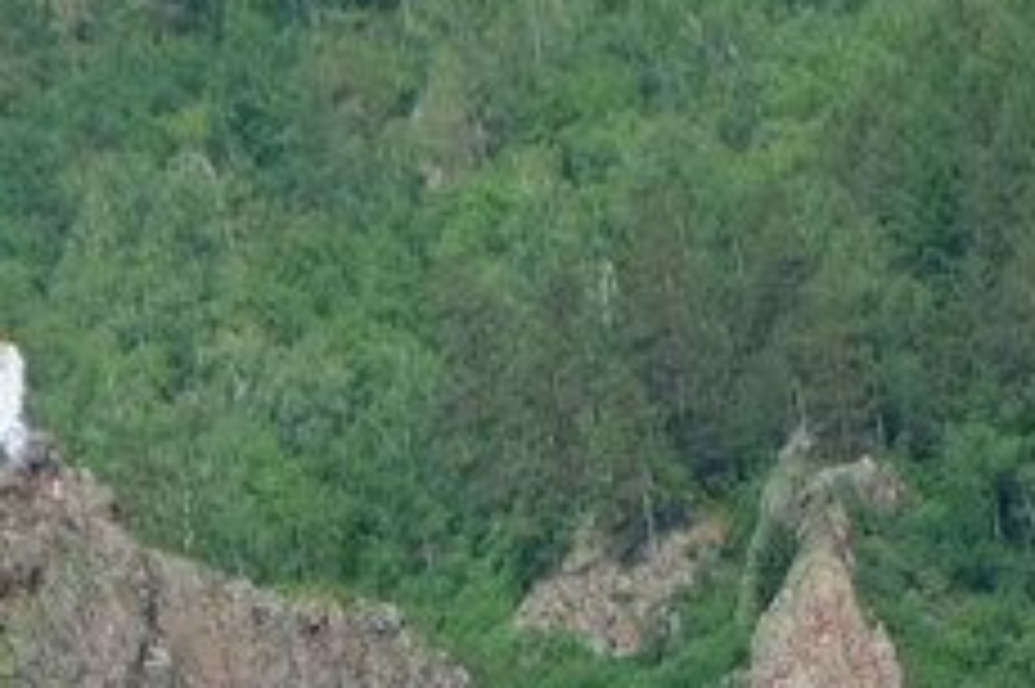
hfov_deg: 4.8
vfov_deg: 3.2
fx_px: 12439
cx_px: 742
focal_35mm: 433
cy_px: 1048
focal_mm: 55
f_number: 8
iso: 400
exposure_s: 1/480
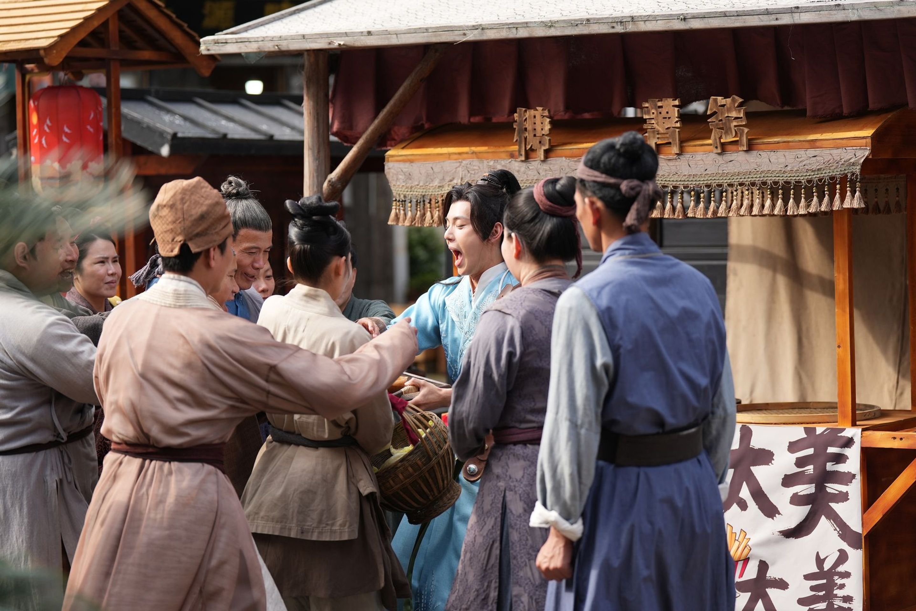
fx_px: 2544
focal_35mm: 100
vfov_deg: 13.7
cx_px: 458
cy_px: 306
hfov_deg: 20.4
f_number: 2.8
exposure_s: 1/1000
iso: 200
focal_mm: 100
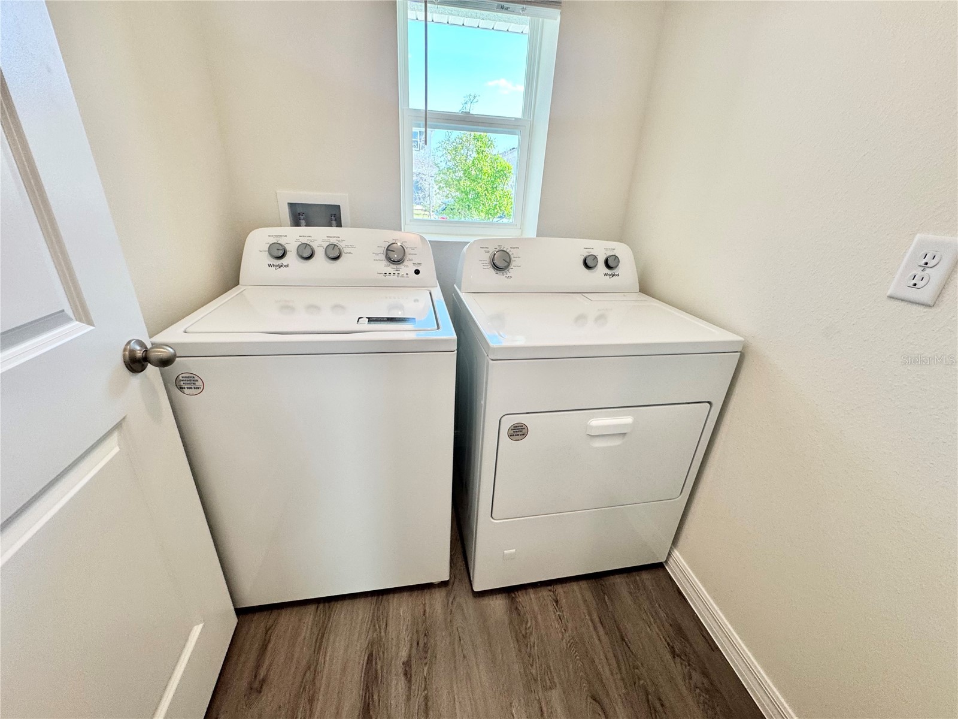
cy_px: 360
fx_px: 387
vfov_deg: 85.7
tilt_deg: -22.5
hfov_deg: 102.1
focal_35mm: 14
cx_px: 479
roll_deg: -3.1
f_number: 2.2
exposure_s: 1/120
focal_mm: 2.22
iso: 100
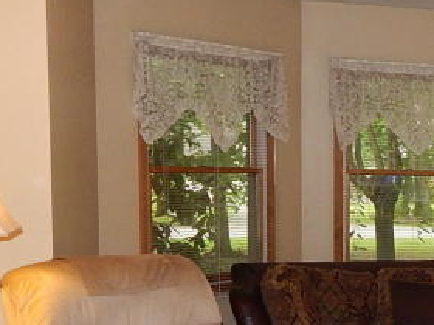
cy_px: 280
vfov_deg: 17.4
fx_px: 1053
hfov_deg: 20.8
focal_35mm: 84
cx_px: 591
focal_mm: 4
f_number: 3
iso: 250
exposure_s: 1/30
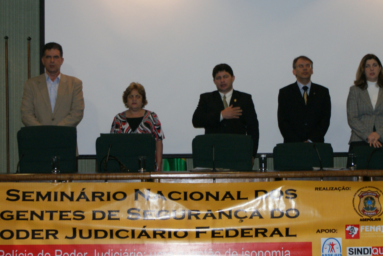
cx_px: 204
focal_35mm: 97
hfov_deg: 21.1
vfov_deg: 14.1
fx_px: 1030
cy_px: 82
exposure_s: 1/80
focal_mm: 45
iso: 400
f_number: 5.6
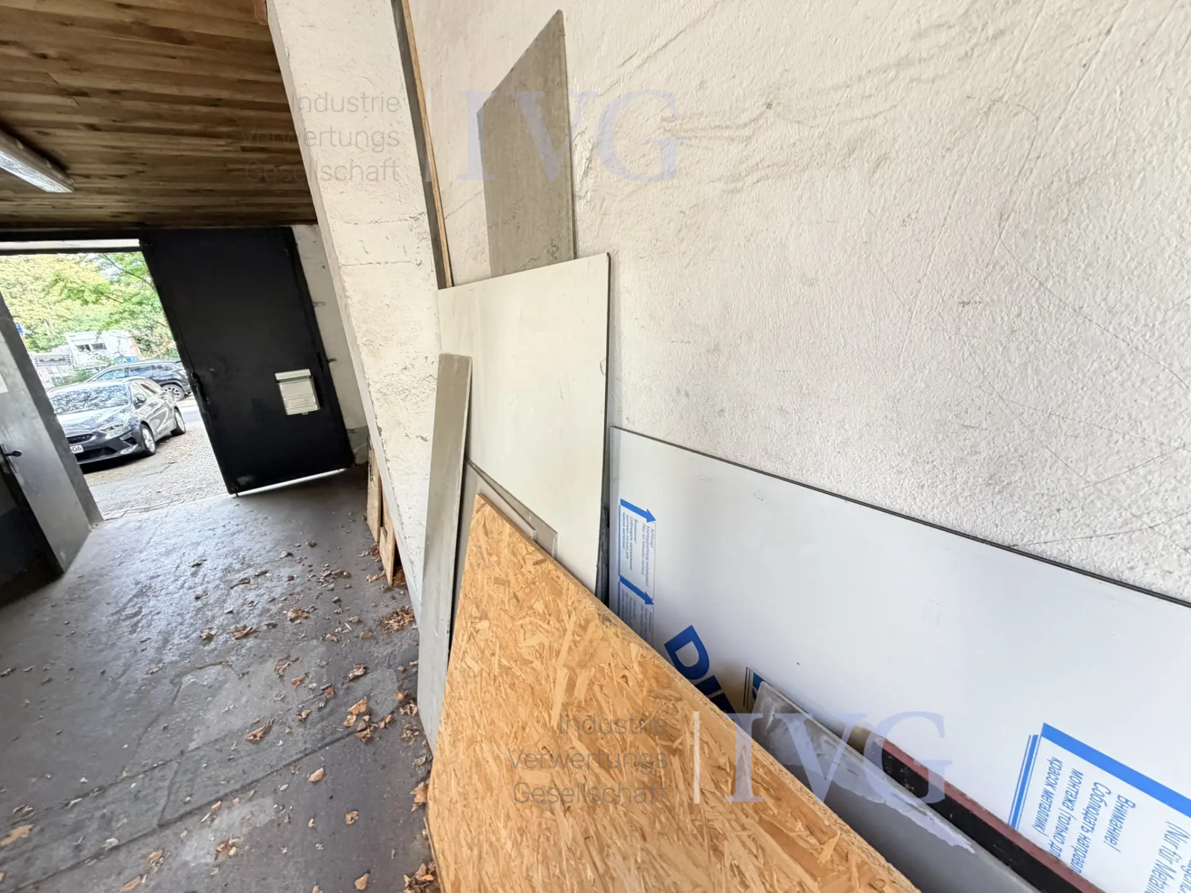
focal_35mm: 14
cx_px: 596
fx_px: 482
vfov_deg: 85.7
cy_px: 446
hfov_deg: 102.1
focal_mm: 2.22
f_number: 2.2
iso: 320
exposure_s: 1/106
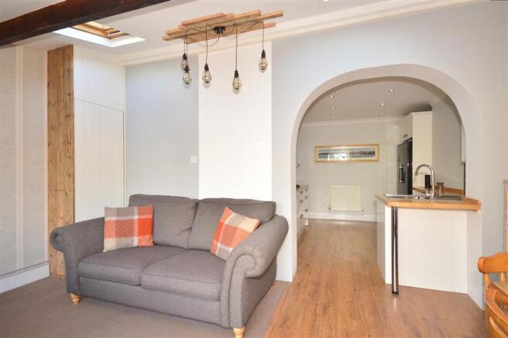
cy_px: 169
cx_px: 254
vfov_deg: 69.6
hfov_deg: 92.5
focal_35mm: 17
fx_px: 243
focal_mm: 11.5
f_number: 5
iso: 200
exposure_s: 1/25
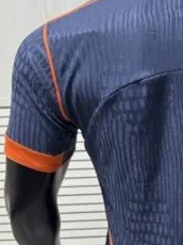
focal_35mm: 53
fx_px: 374
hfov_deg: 26.1
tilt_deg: -9.5
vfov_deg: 36.1
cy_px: 143
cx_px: 180
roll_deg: +1.2
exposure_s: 1/60
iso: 400
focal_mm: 6.76
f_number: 1.78
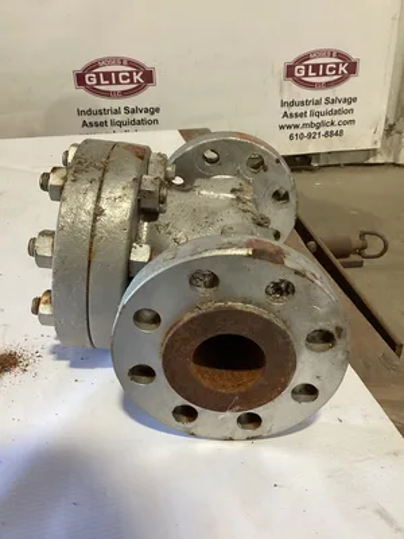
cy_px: 270
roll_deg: +3.0
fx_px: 482
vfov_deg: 58.4
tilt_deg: -29.6
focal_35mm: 31
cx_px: 202
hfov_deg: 45.4
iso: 250
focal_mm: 3.3
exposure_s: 1/60
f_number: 2.4
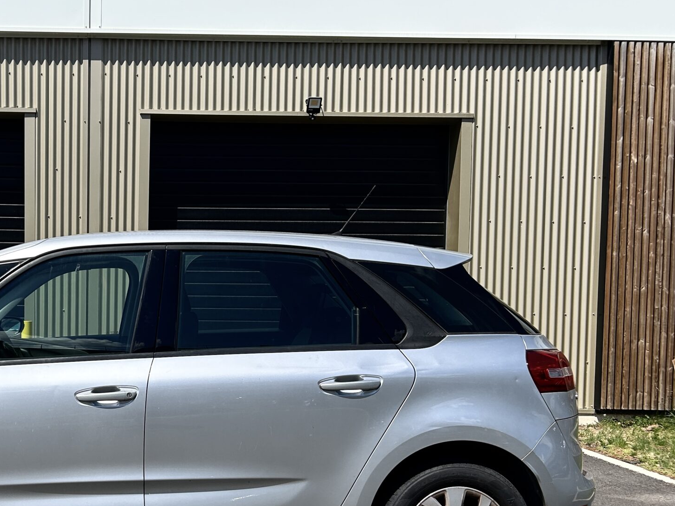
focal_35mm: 46
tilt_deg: -2.3
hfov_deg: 39.1
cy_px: 340
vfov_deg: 31.3
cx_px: 103
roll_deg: -0.9
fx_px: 897
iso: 50
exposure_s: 1/4831
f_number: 1.5
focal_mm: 5.7
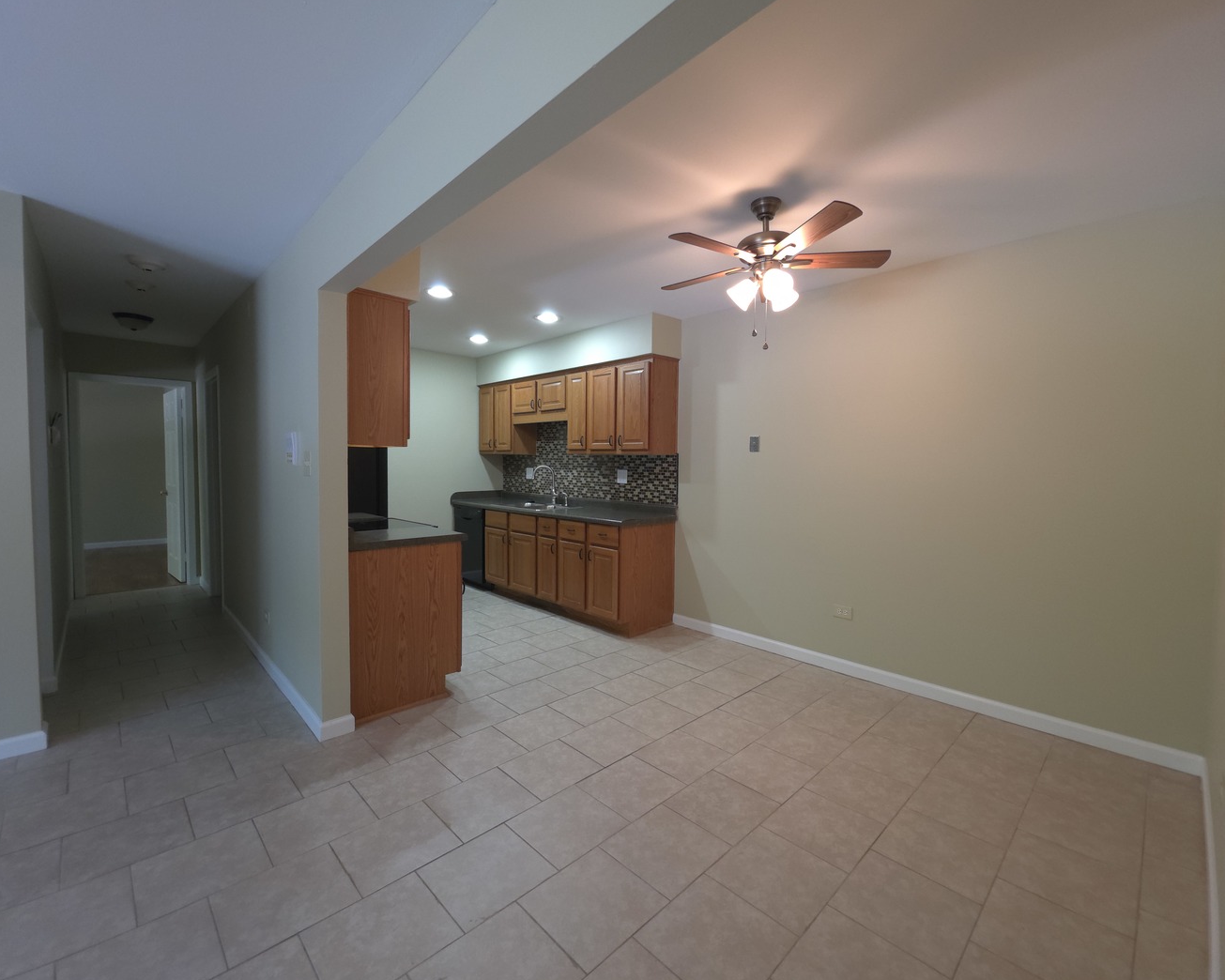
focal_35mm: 14
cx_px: 626
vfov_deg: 88.0
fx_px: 508
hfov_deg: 100.7
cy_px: 483
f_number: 1.9
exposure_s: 1/30
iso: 125
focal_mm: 2.2
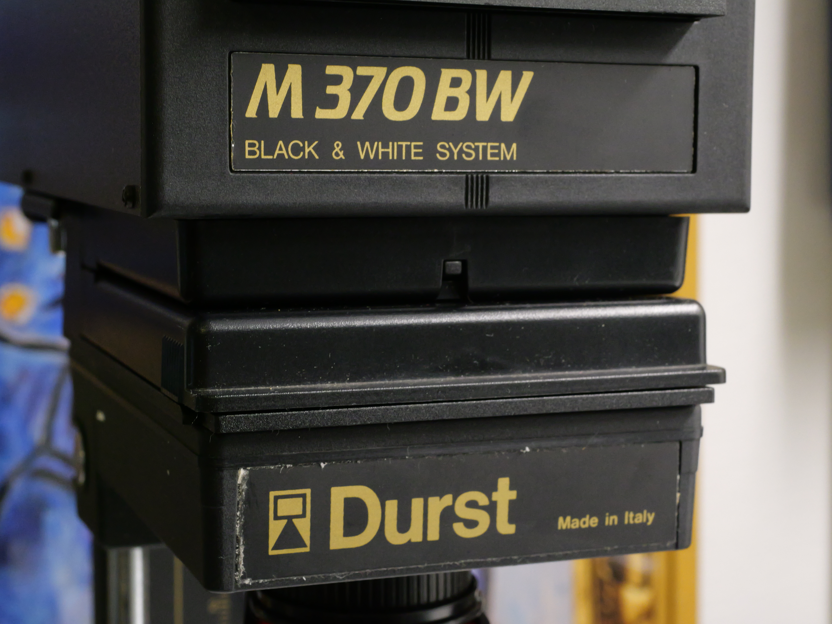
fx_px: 1442
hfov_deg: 32.2
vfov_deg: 24.4
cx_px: 416
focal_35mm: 60
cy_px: 312
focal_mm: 30
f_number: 8
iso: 3200
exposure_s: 1/40
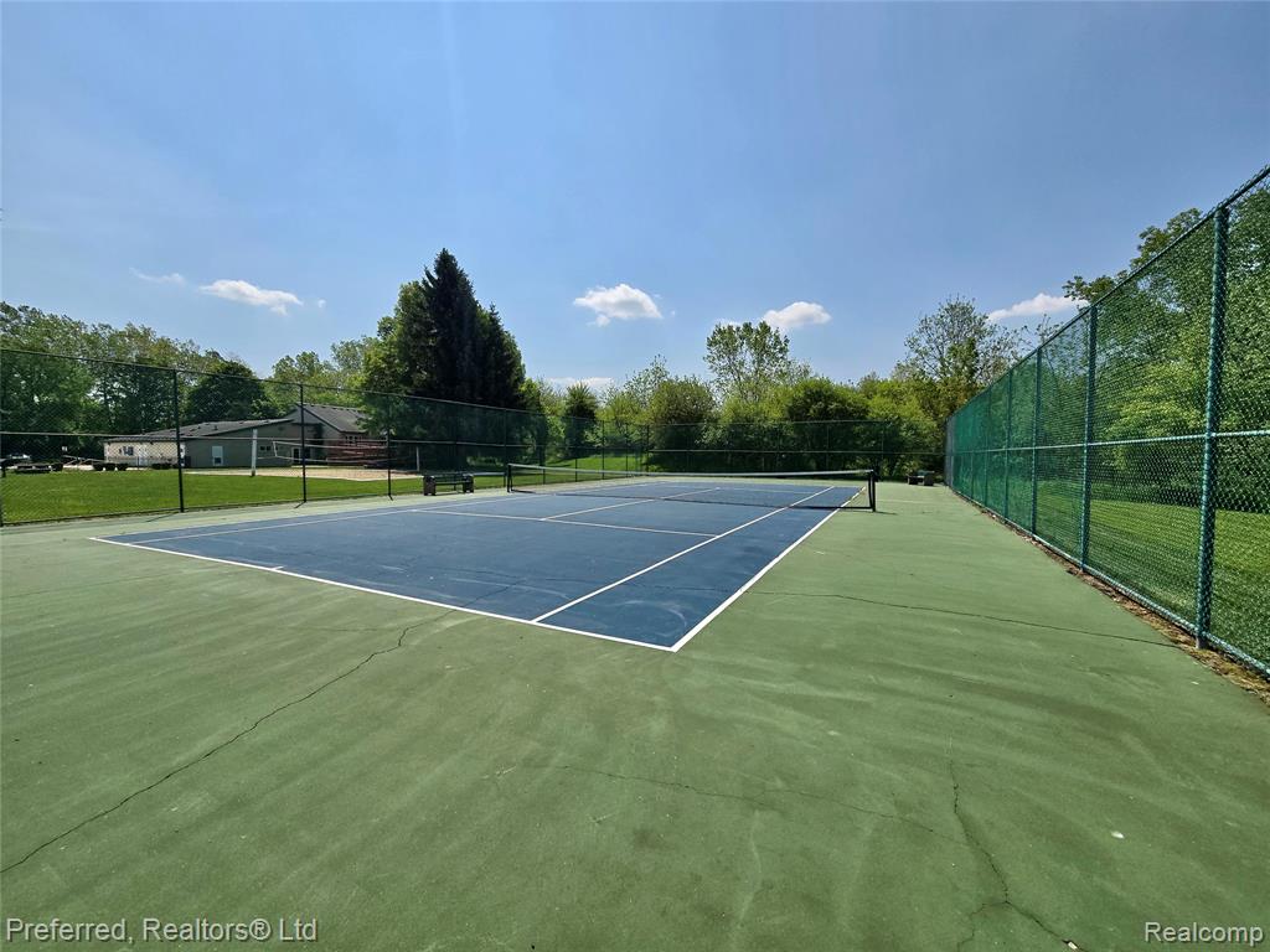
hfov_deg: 106.2
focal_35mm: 13
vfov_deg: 89.9
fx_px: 477
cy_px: 476
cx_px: 635
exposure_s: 1/4481
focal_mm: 2.2
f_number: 2.2
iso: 50
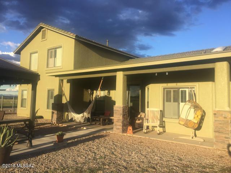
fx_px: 194
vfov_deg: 48.2
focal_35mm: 29
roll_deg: -3.0
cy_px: 86
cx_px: 116
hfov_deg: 61.7
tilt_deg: +5.0
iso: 32
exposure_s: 1/775
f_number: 2.2
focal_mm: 4.15
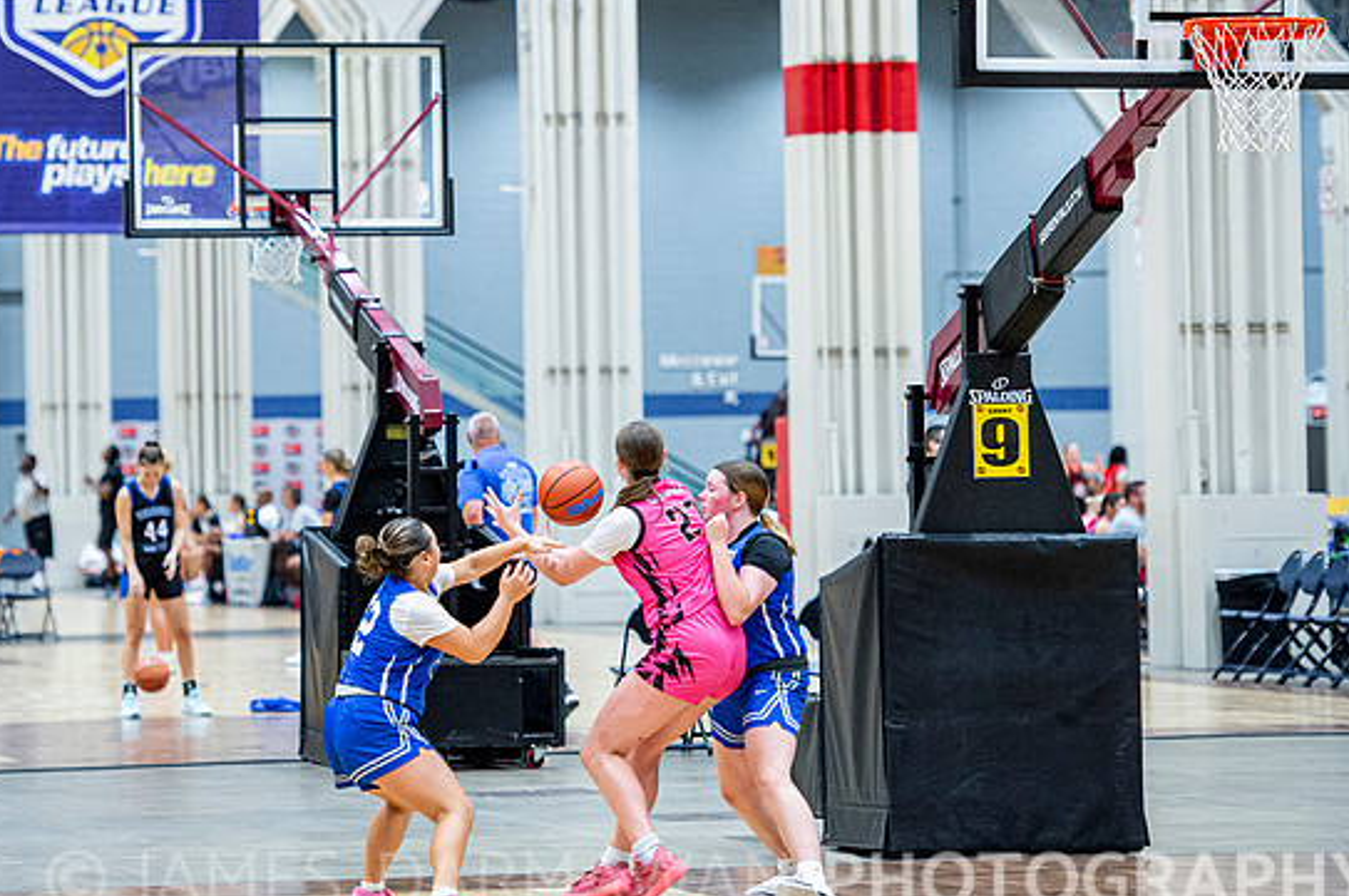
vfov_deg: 7.0
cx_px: 509
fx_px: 7375
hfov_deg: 10.4
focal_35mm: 197
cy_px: 296
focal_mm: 135
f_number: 2.8
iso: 2000
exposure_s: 1/320
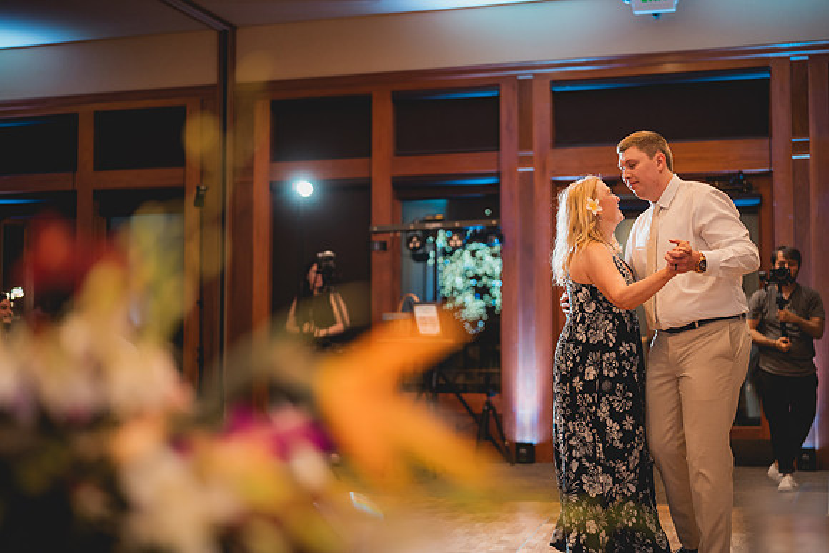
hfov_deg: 39.6
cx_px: 414
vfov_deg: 27.0
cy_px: 276
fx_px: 1152
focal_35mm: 50
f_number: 1.4
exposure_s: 1/320
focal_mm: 50
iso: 1250
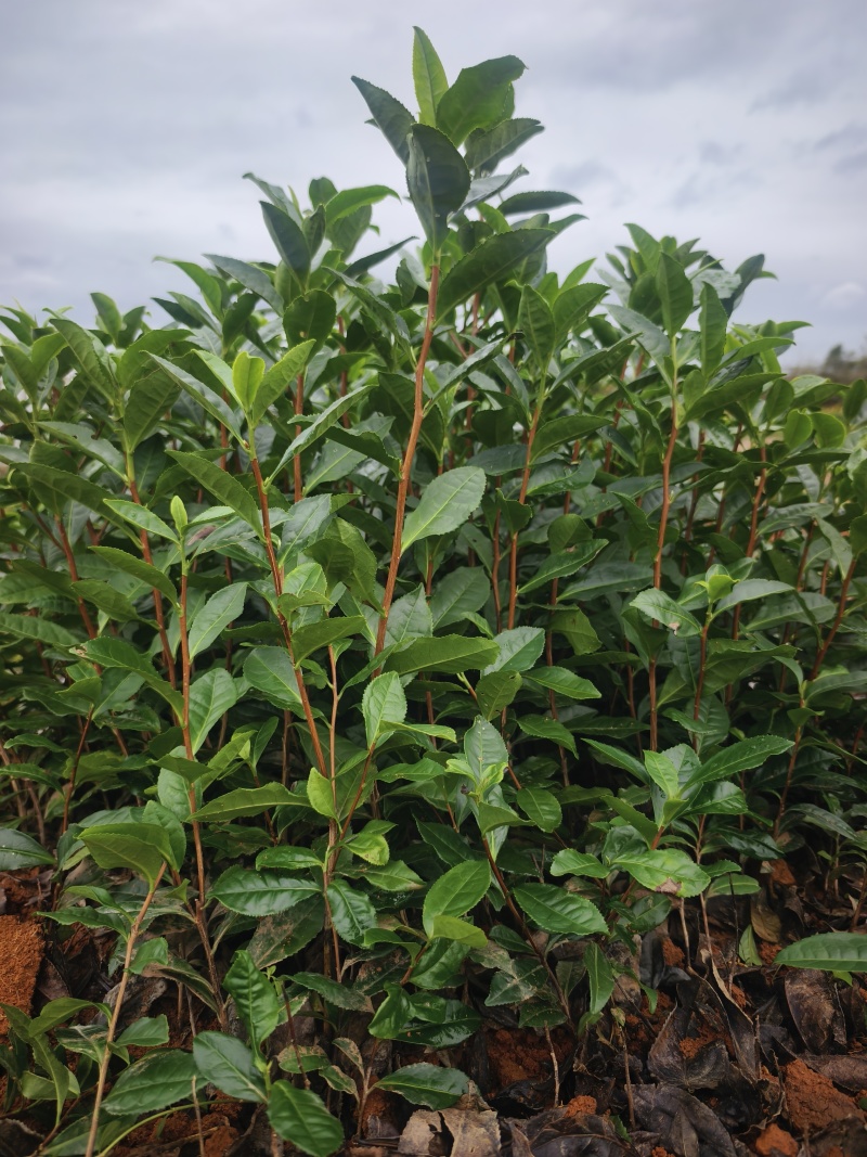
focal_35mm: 23
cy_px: 578
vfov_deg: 73.9
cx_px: 434
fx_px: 768
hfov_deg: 58.9
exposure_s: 1/670
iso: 72
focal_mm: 5.6
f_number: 1.57
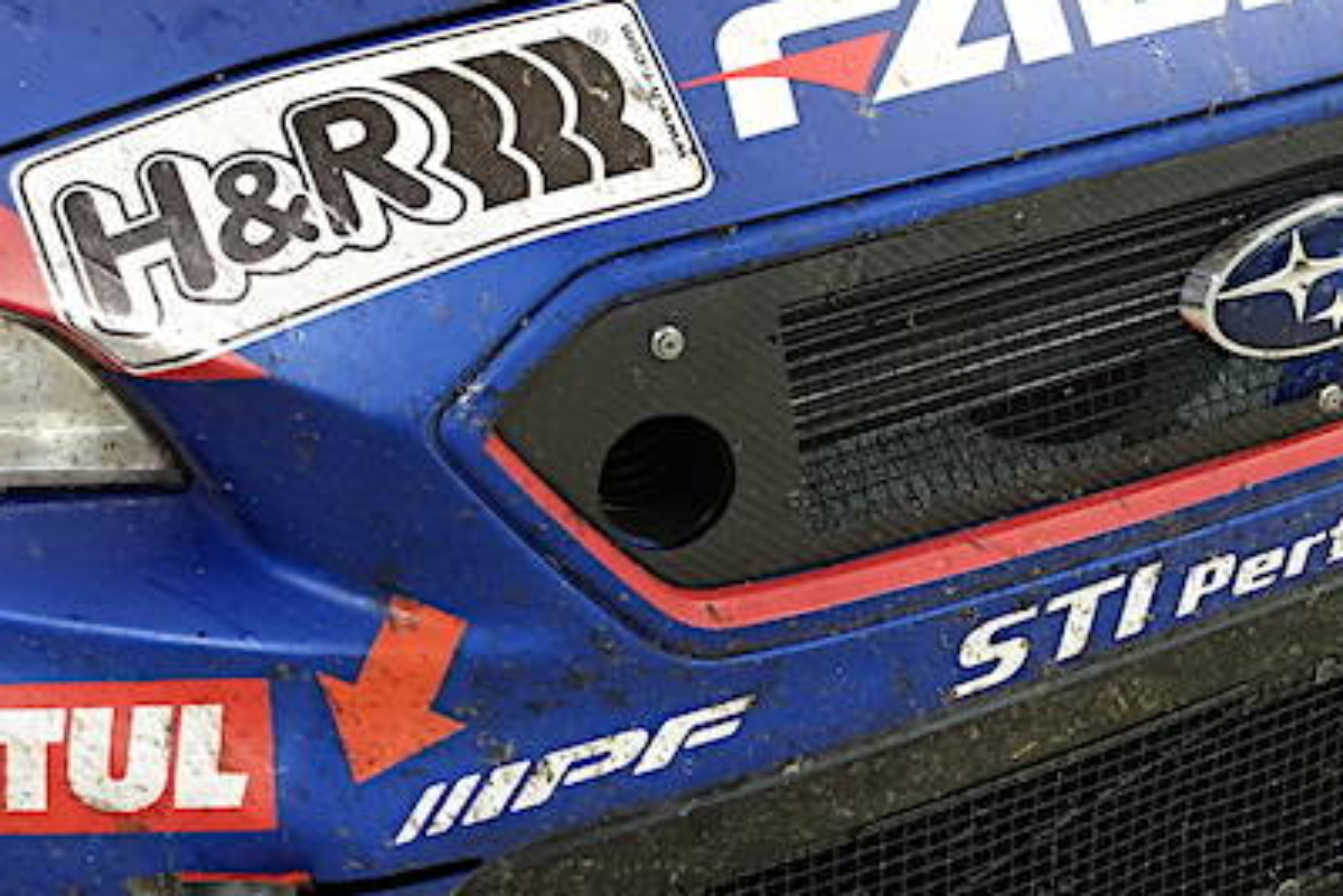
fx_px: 2314
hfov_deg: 32.1
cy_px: 636
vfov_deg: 21.8
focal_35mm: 62
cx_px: 907
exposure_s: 1/40
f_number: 2.5
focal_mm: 11.45
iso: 800
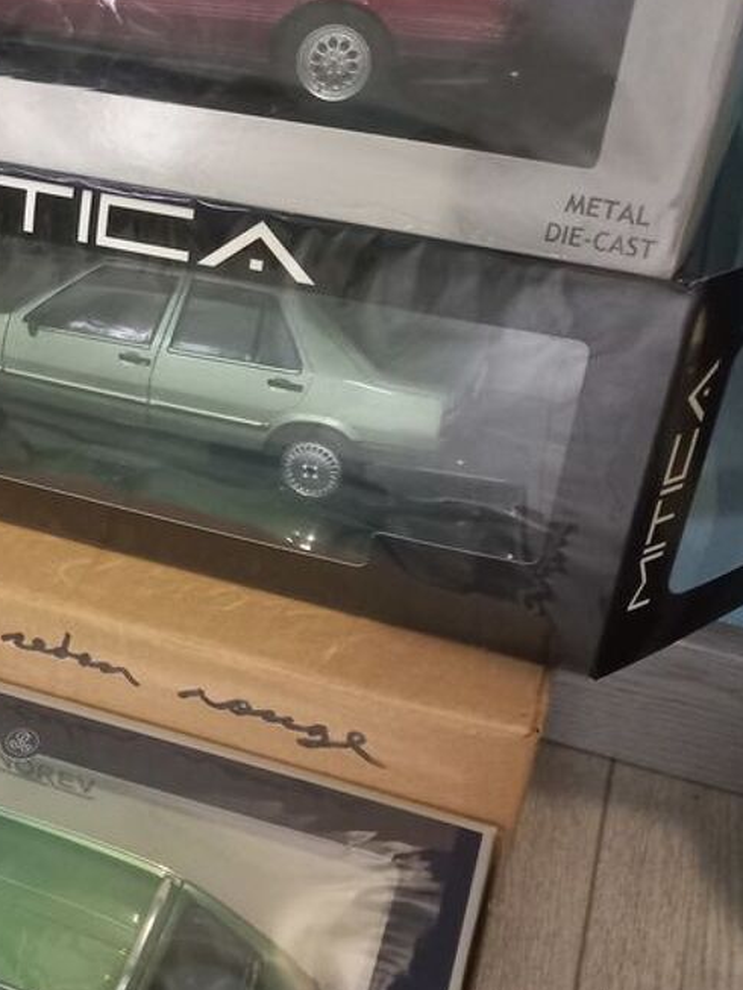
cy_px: 481
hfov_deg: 27.2
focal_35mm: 51
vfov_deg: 37.5
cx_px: 33
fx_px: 1459
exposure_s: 1/25
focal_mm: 4.6
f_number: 1.8
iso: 1000
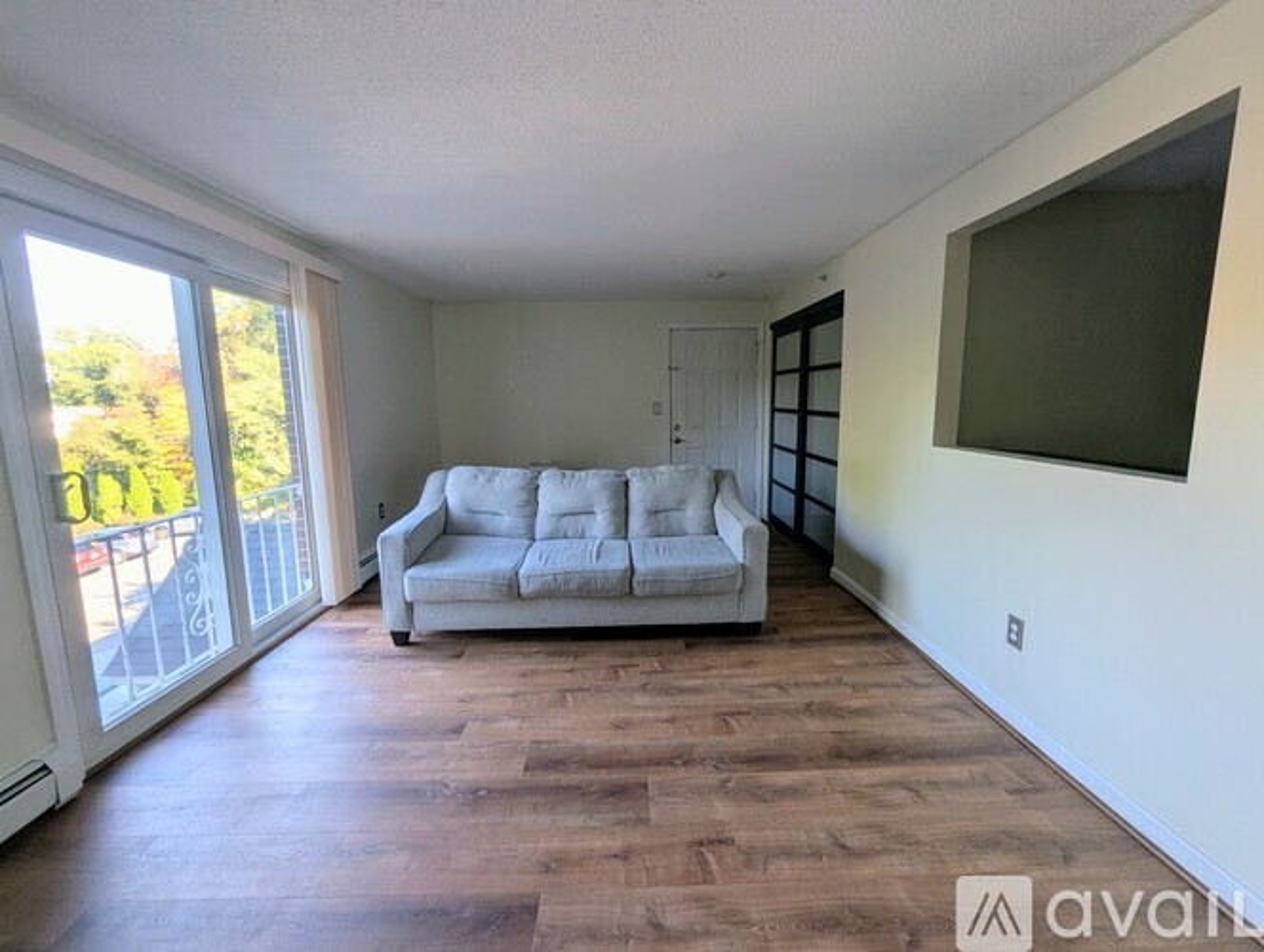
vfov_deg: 90.1
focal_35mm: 13
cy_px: 476
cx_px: 632
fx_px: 475
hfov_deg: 106.1
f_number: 2.2
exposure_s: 1/70.7
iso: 56
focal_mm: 1.95
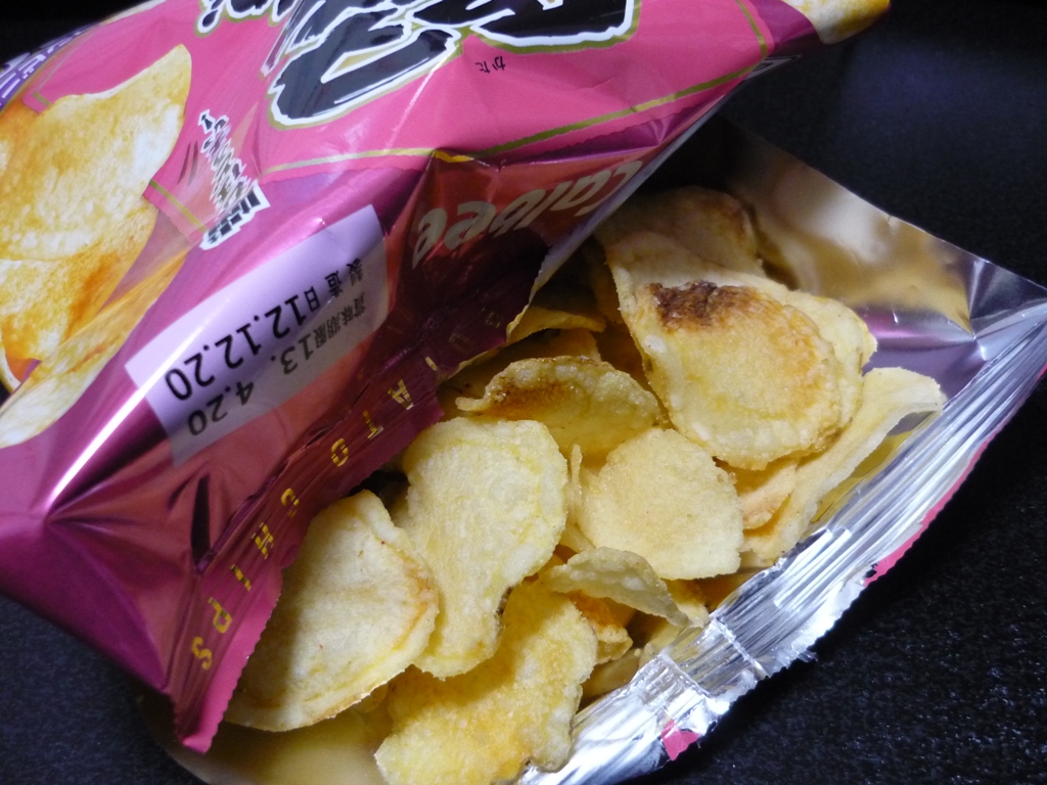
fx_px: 998
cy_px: 392
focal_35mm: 33
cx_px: 524
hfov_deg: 55.4
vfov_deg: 42.9
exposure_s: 1/25
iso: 400
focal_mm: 5.5
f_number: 2.8
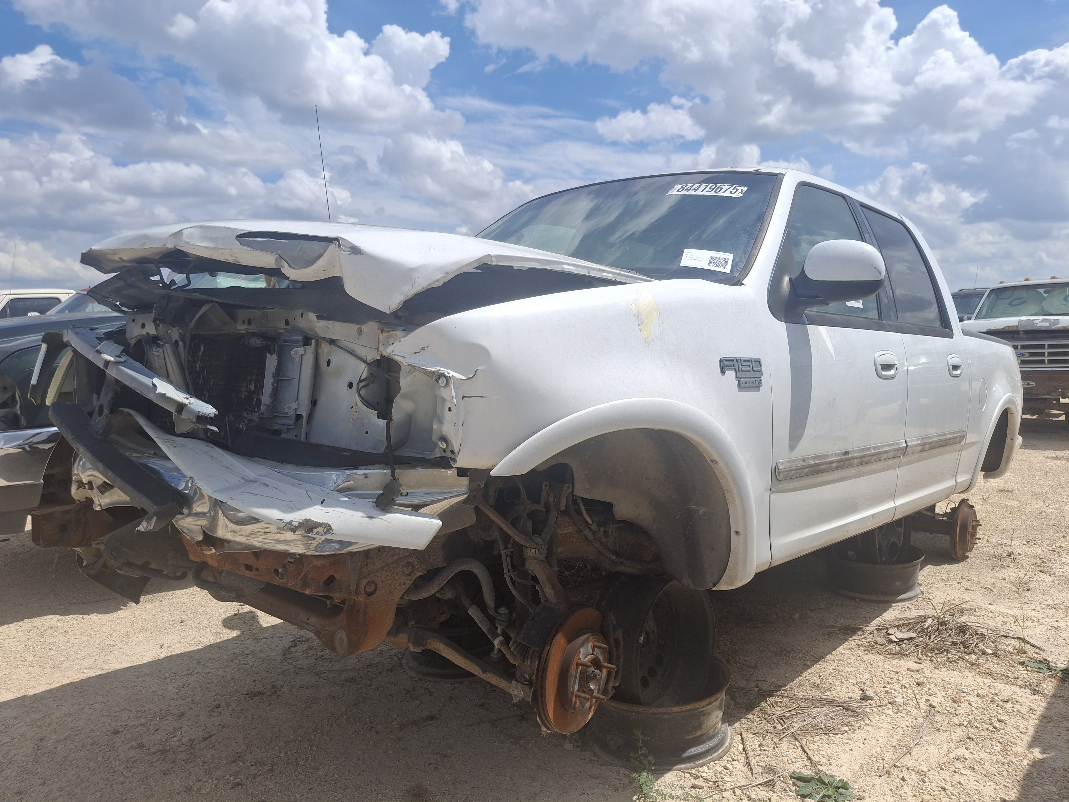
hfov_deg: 69.4
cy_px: 401
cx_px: 534
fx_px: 772
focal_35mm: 25
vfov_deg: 54.9
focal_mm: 4.69
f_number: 1.8
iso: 32
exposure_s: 1/3003
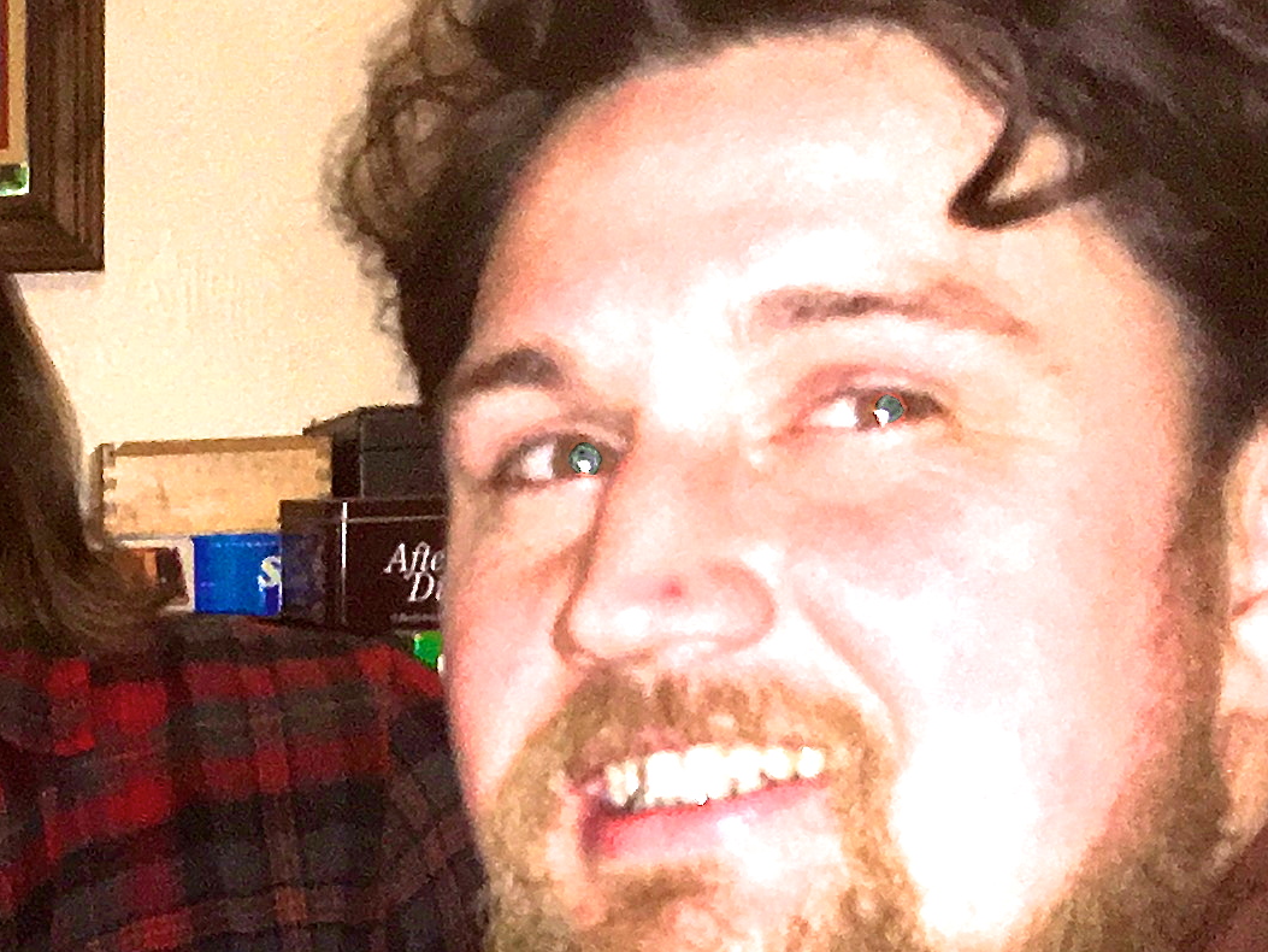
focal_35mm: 111
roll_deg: +0.8
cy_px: 1223
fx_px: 4066
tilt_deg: -11.3
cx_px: -311
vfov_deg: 12.9
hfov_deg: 16.8
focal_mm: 4.15
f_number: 2.2
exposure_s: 1/17
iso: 80
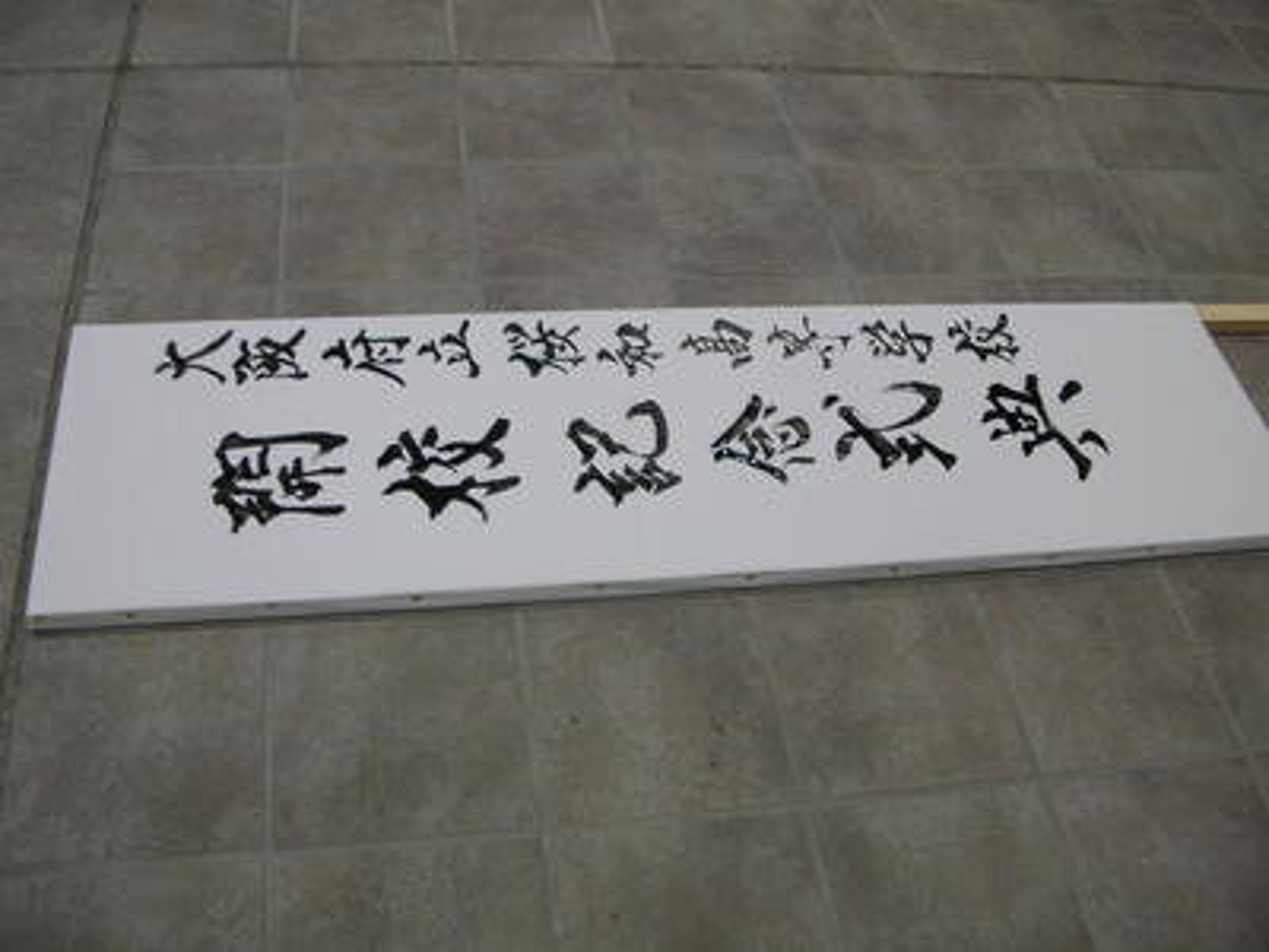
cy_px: 476
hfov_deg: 52.6
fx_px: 1283
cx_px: 634
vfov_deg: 40.7
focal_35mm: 35
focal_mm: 5.8
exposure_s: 1/14.4
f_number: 2.8
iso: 50
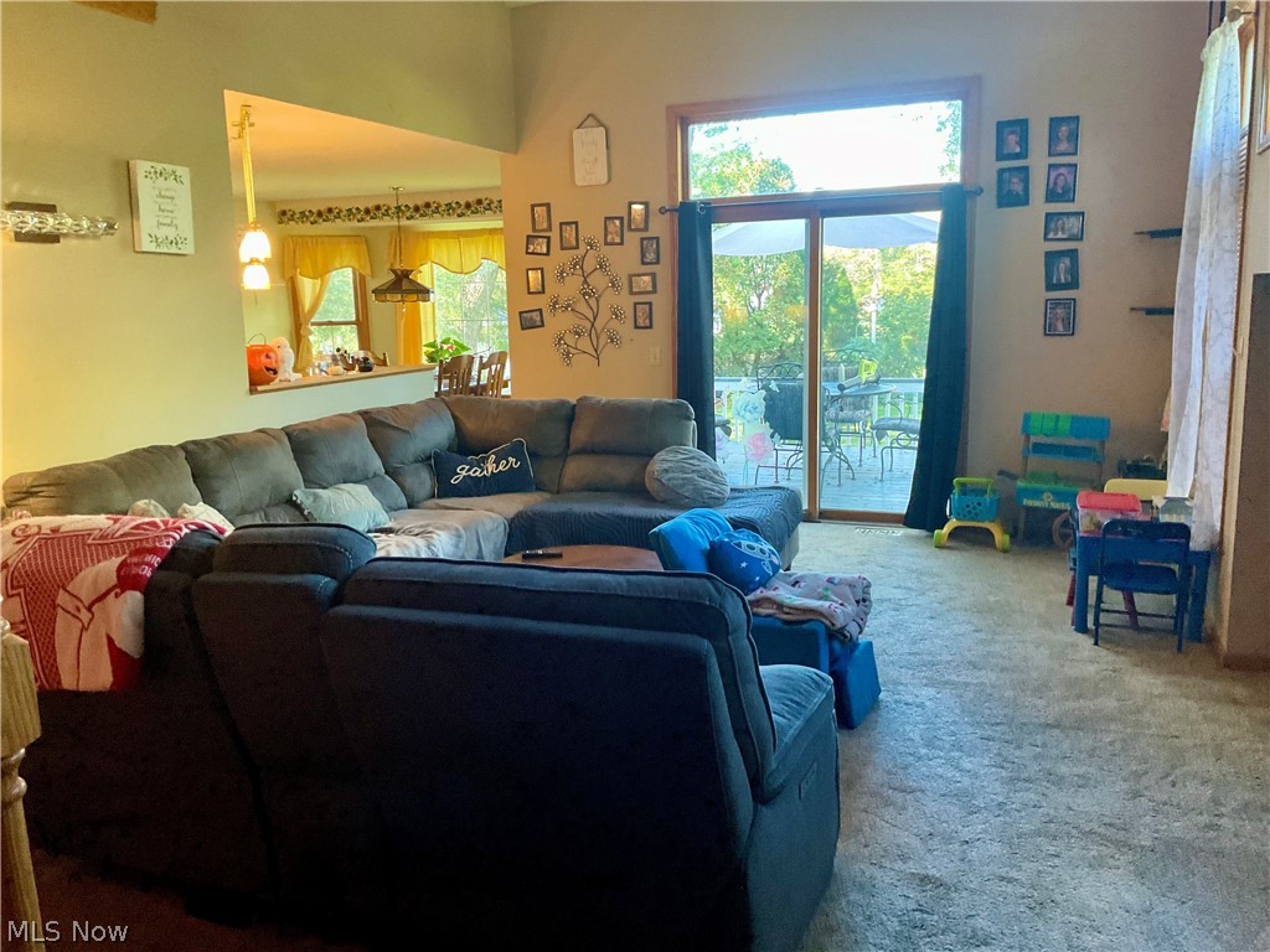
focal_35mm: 29
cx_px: 635
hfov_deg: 61.7
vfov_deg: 48.2
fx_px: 1064
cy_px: 476
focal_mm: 3
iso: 250
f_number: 1.8
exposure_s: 1/60
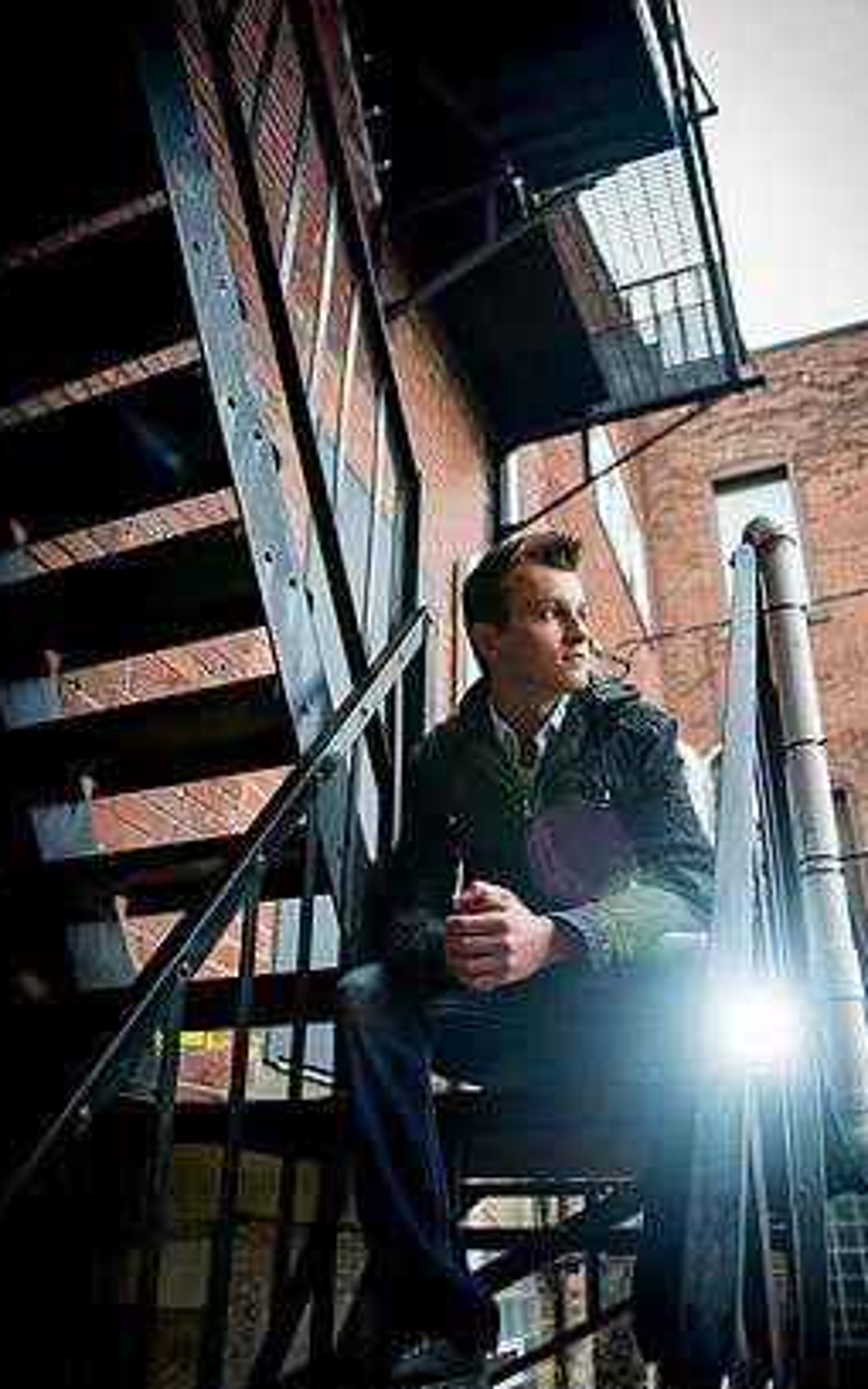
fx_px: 1022
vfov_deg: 68.3
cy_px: 735
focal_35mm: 27
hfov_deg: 46.0
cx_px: 466
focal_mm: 24
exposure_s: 1/100
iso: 400
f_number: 2.8
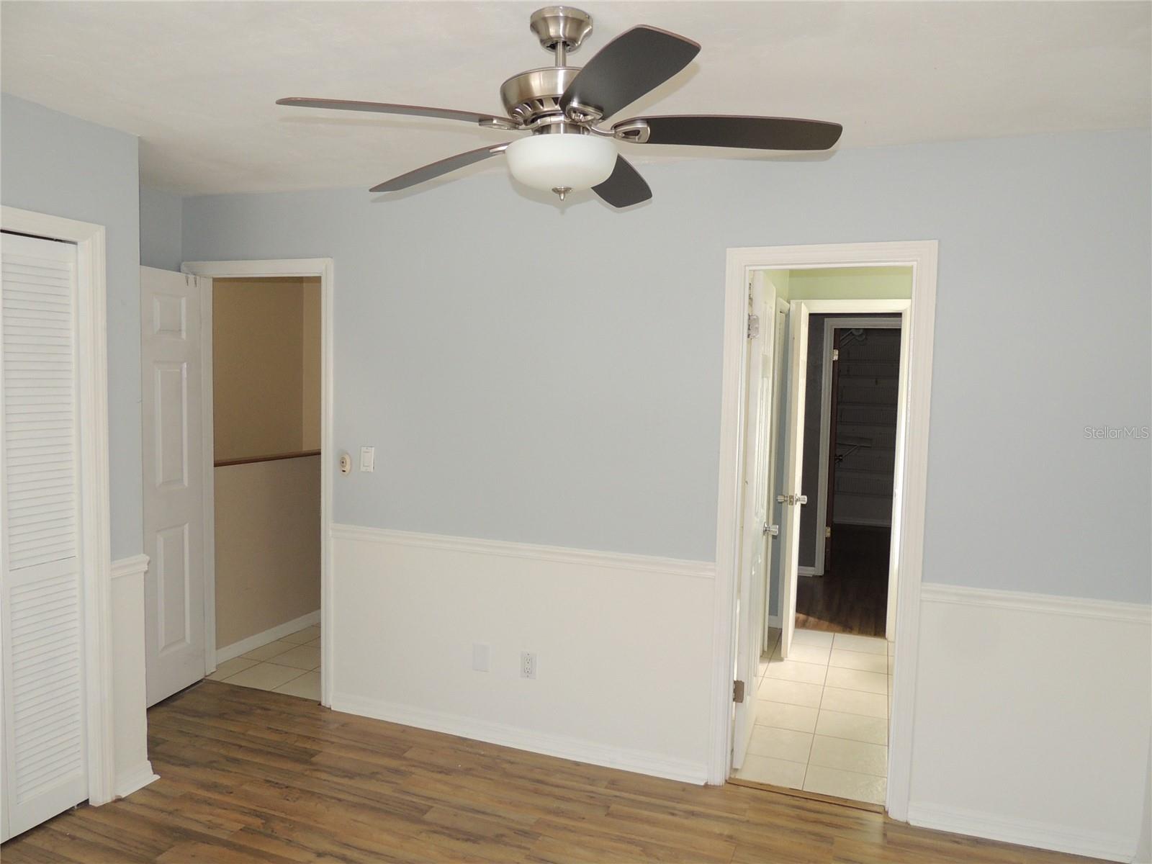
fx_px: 799
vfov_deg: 56.8
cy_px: 432
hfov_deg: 71.6
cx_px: 576
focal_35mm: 24
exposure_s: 1/40
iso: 220
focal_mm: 4.3
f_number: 3
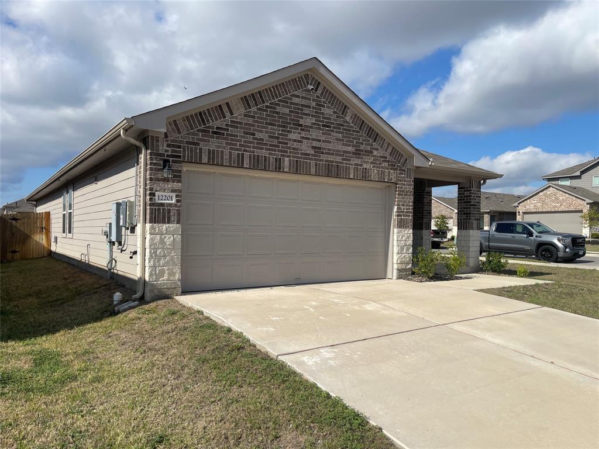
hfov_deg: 69.4
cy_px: 224
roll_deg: -0.6
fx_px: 433
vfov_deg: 54.9
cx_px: 300
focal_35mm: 25
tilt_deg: -1.1
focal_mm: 5.1
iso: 32
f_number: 1.6
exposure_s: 1/6250
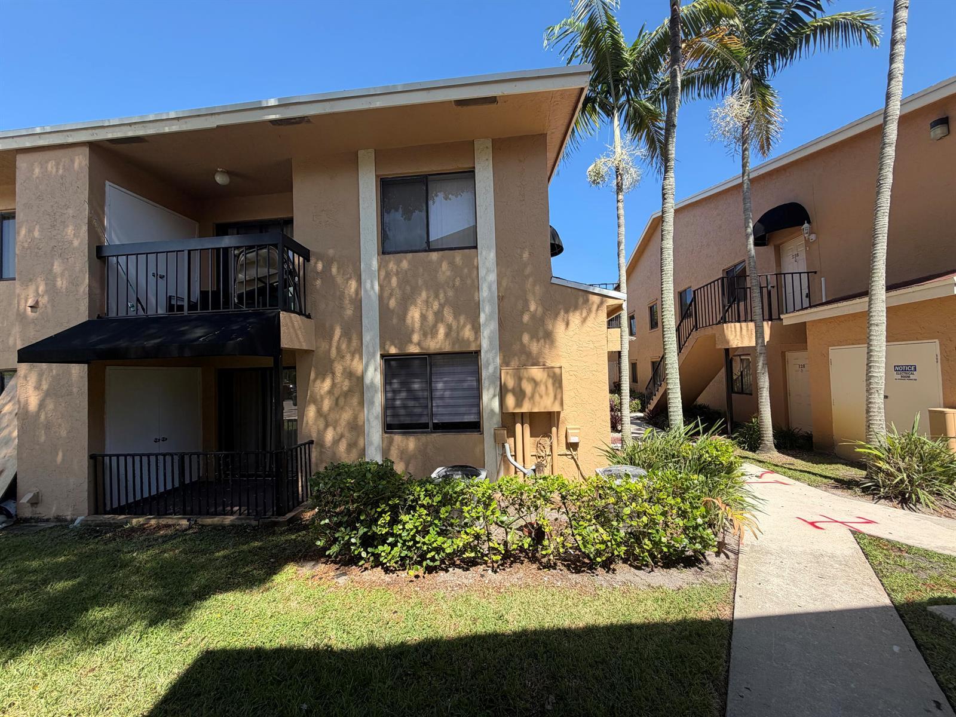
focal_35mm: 14
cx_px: 478
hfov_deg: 102.1
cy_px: 358
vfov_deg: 85.7
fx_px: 387
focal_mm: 2.22
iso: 40
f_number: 2.2
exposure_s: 1/535
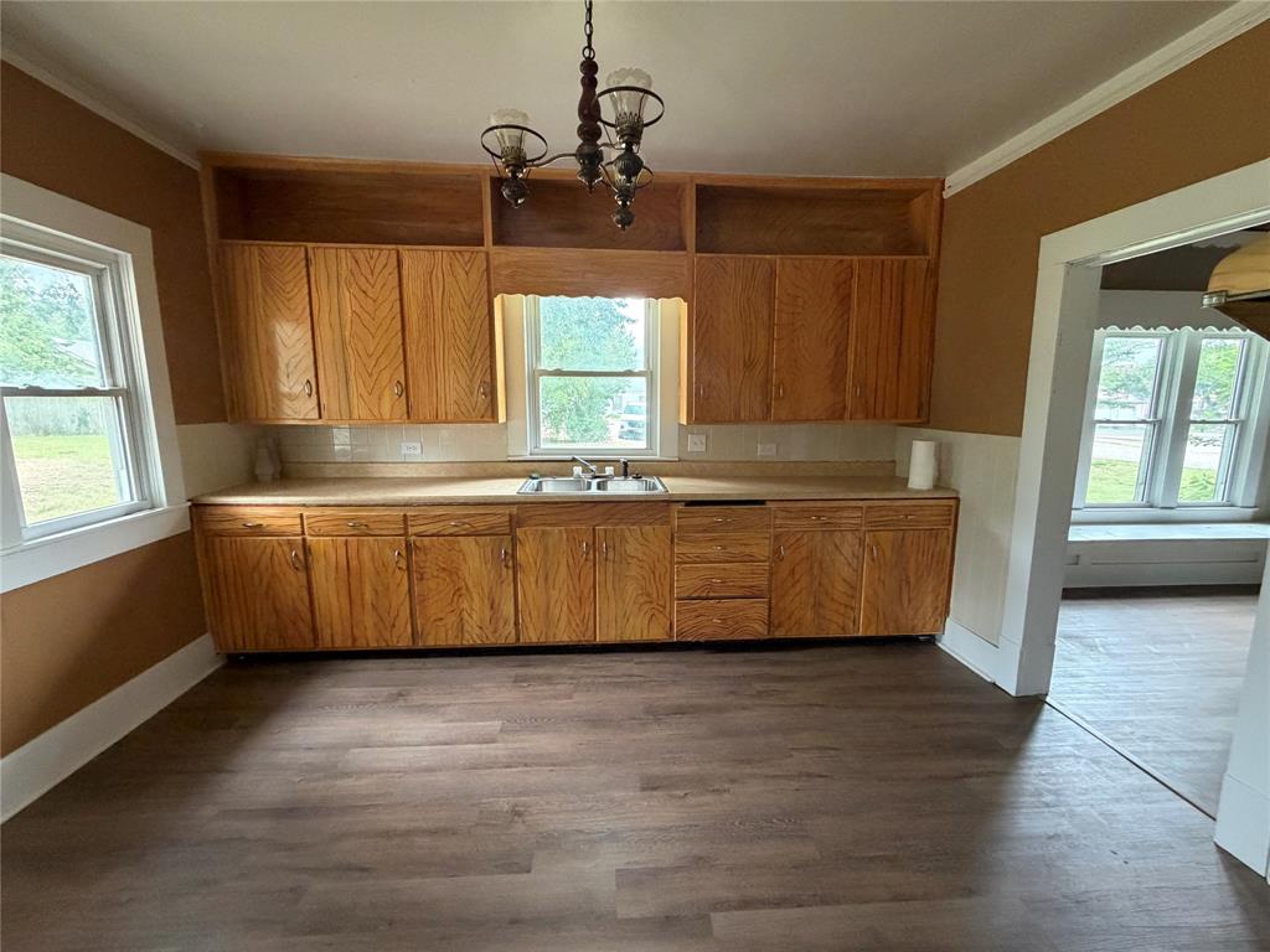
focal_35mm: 14
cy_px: 476
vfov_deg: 85.7
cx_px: 635
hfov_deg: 102.1
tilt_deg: -8.9
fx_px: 514
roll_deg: -0.1
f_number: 2.2
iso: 400
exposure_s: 1/60
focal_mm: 2.22
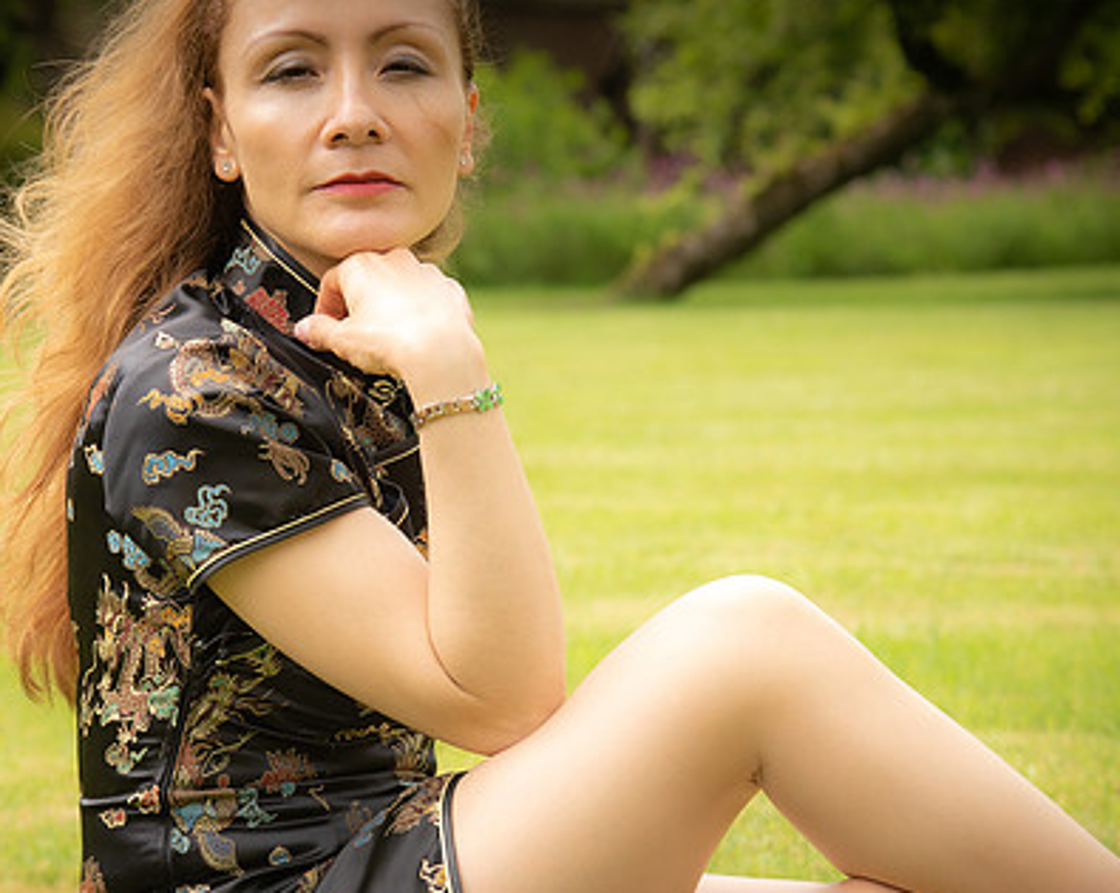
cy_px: 419
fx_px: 4569
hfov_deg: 14.0
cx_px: 437
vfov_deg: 11.2
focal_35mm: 138
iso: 100
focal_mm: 78
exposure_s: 1/125
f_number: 5.6
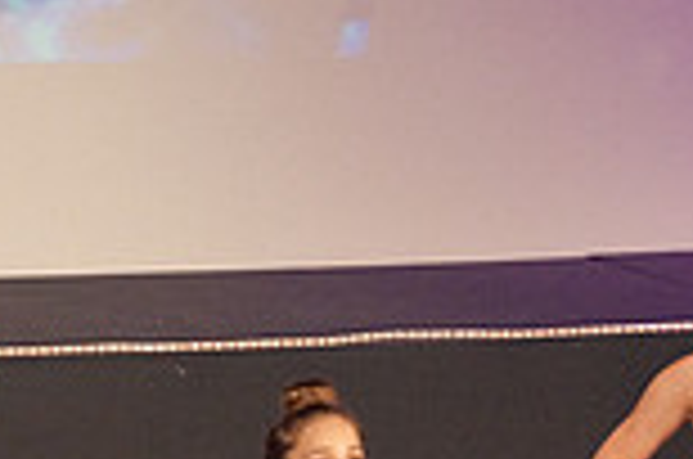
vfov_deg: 1.8
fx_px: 14504
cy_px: 644
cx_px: -126
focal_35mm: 755
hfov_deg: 2.7
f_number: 4
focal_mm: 200
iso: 3200
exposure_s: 1/200
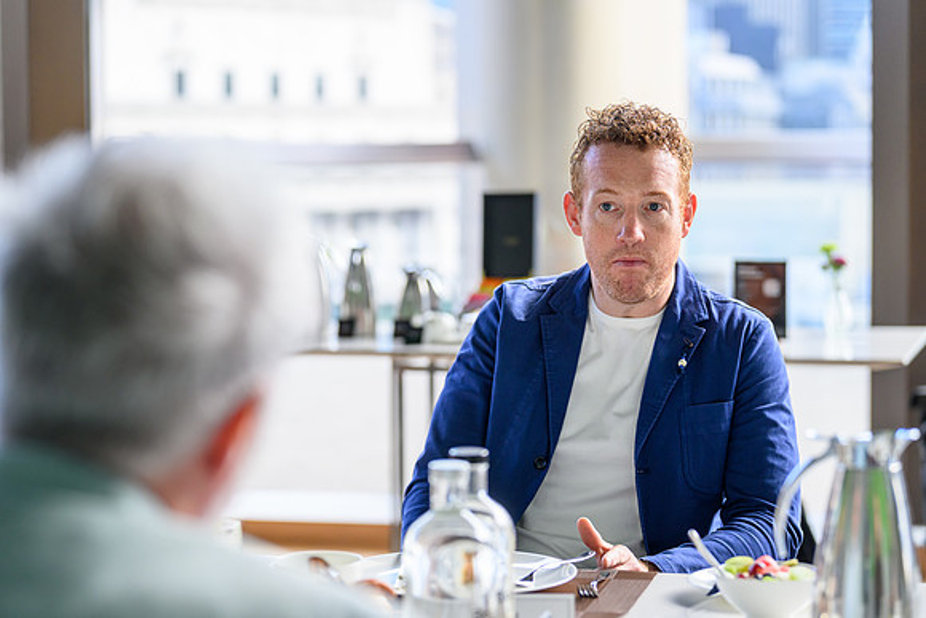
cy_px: 309
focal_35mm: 83
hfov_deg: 24.5
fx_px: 2131
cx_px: 463
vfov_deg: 16.5
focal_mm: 81
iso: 720
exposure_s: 1/400
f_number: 2.8
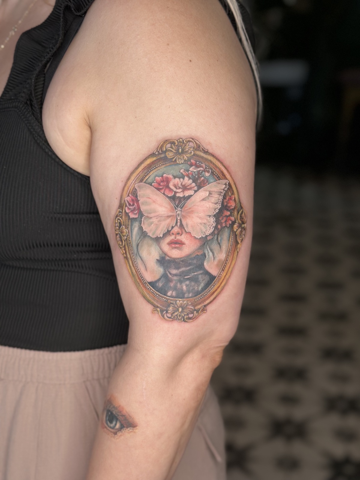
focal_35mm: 48
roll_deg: +0.0
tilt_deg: -18.4
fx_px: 666
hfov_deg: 30.3
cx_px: 180
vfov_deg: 39.7
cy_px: 240
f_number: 1.78
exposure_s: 1/142
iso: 64
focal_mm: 6.86
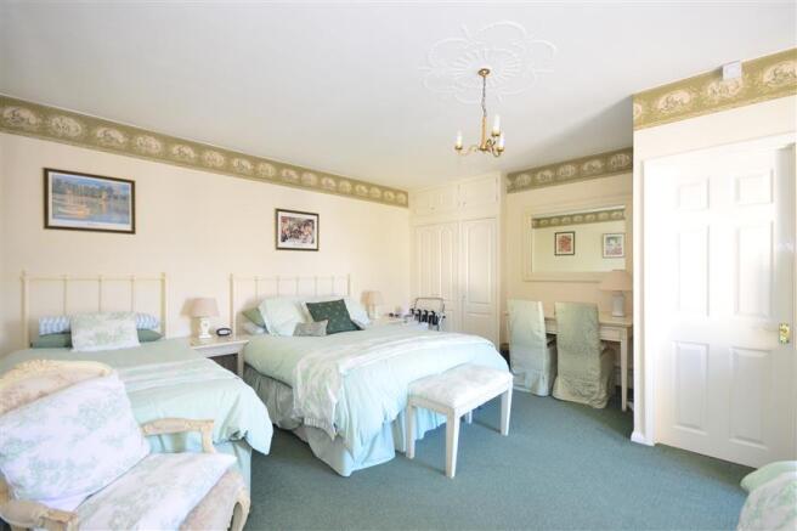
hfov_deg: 100.4
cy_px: 266
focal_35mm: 15
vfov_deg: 77.3
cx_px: 398
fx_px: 332
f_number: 6.3
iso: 640
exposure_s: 1/15
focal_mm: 10
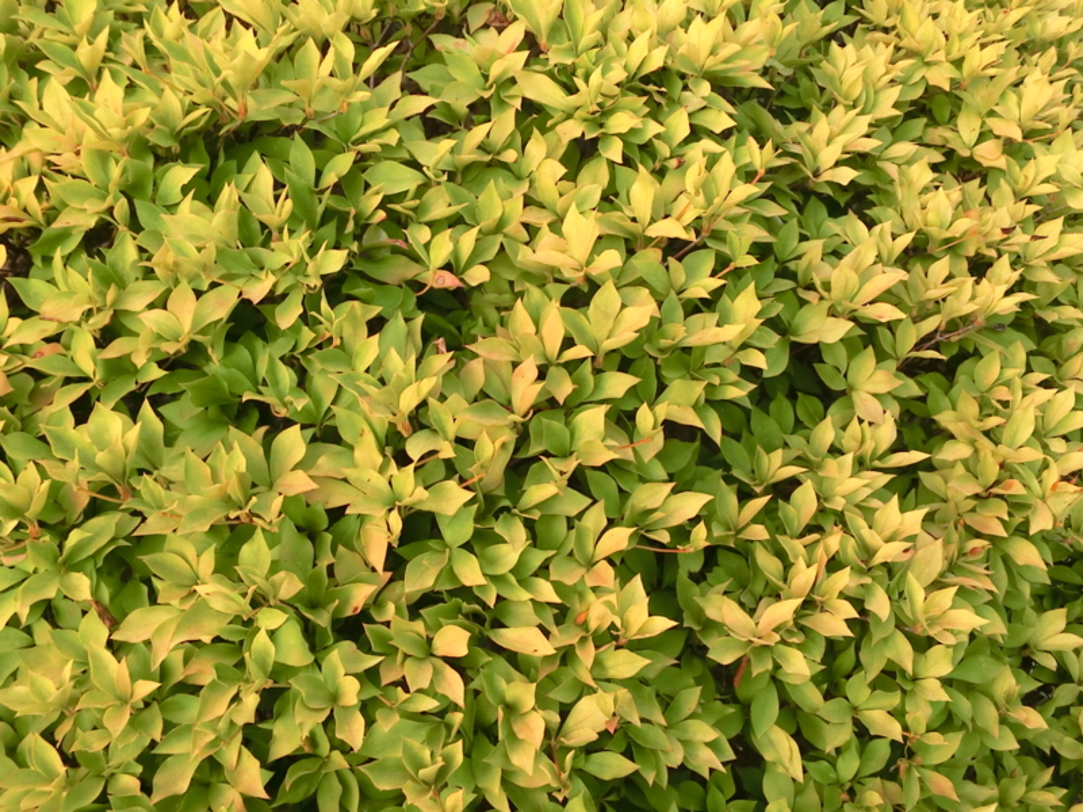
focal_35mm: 44
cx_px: 542
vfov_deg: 32.9
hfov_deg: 42.9
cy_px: 406
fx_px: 1377
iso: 200
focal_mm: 7.87
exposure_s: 1/60
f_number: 4.2
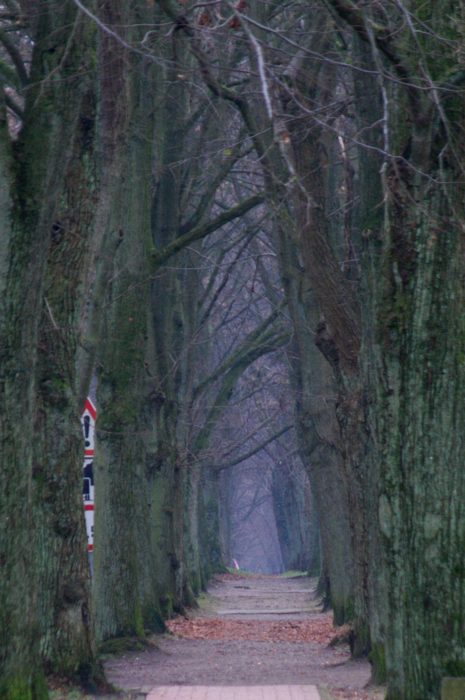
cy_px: 489
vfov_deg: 6.2
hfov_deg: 4.2
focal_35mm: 330
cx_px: 223
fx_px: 6405
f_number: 5.6
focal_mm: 120
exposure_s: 1/160
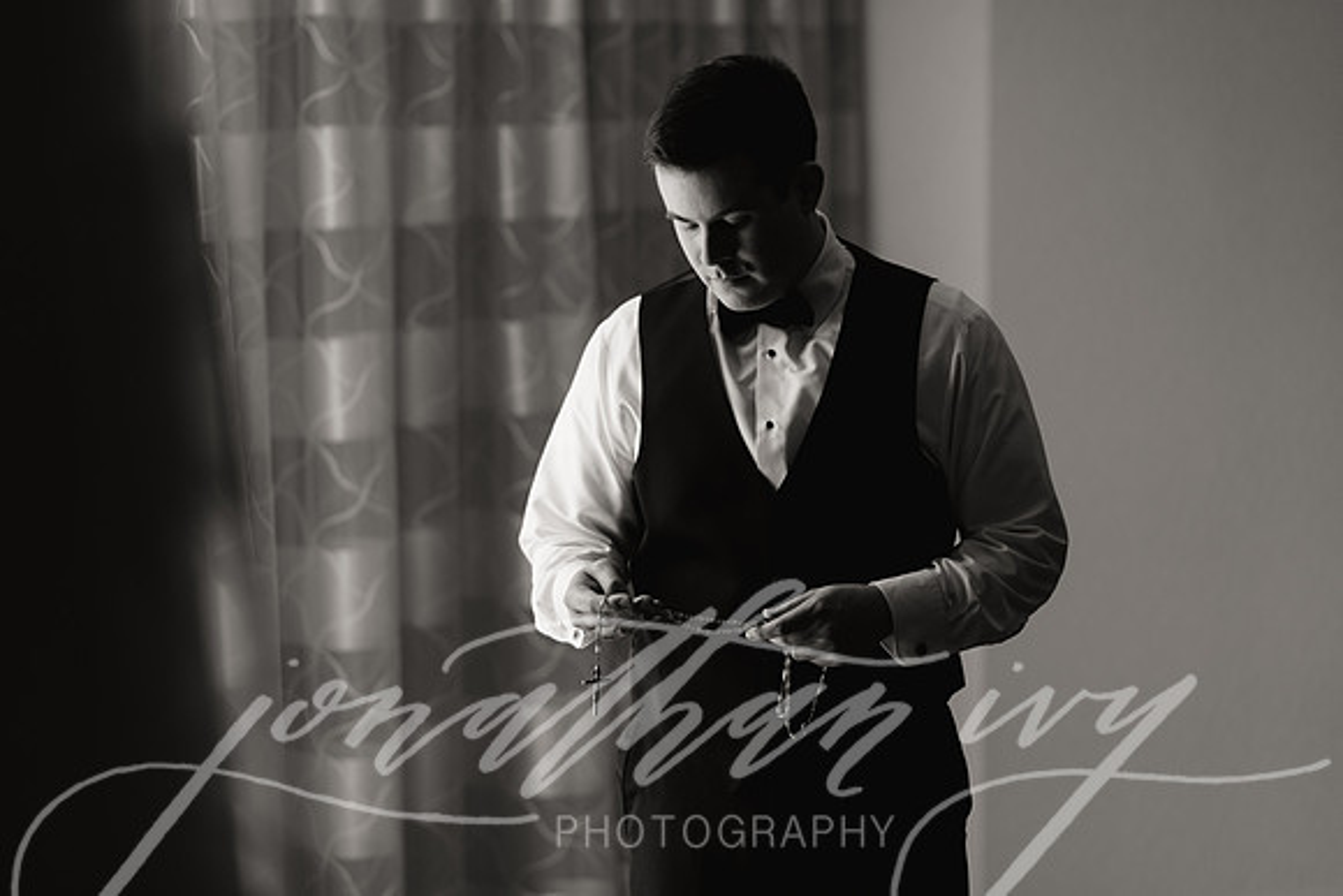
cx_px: 692
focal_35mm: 88
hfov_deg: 23.2
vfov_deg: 15.6
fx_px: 3268
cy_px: 446
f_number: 2.2
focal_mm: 85
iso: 400
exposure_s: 1/400
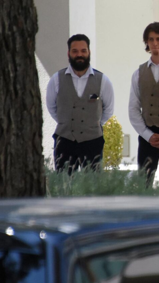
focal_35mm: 472
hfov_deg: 2.6
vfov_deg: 4.6
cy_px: 142
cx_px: 195
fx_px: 3541
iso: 1600
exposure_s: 1/3200
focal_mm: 300
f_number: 5.6
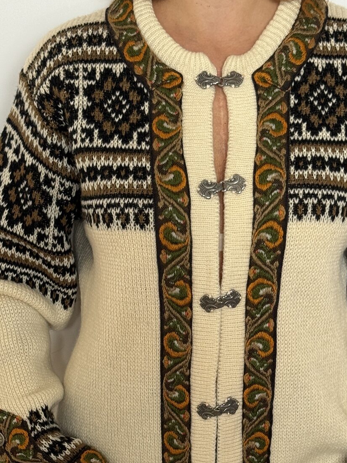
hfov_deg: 17.5
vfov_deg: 22.9
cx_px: 215
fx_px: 1122
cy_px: 389
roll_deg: -1.1
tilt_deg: -21.2
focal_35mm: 84
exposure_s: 1/111
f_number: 1.78
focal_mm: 6.76
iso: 100
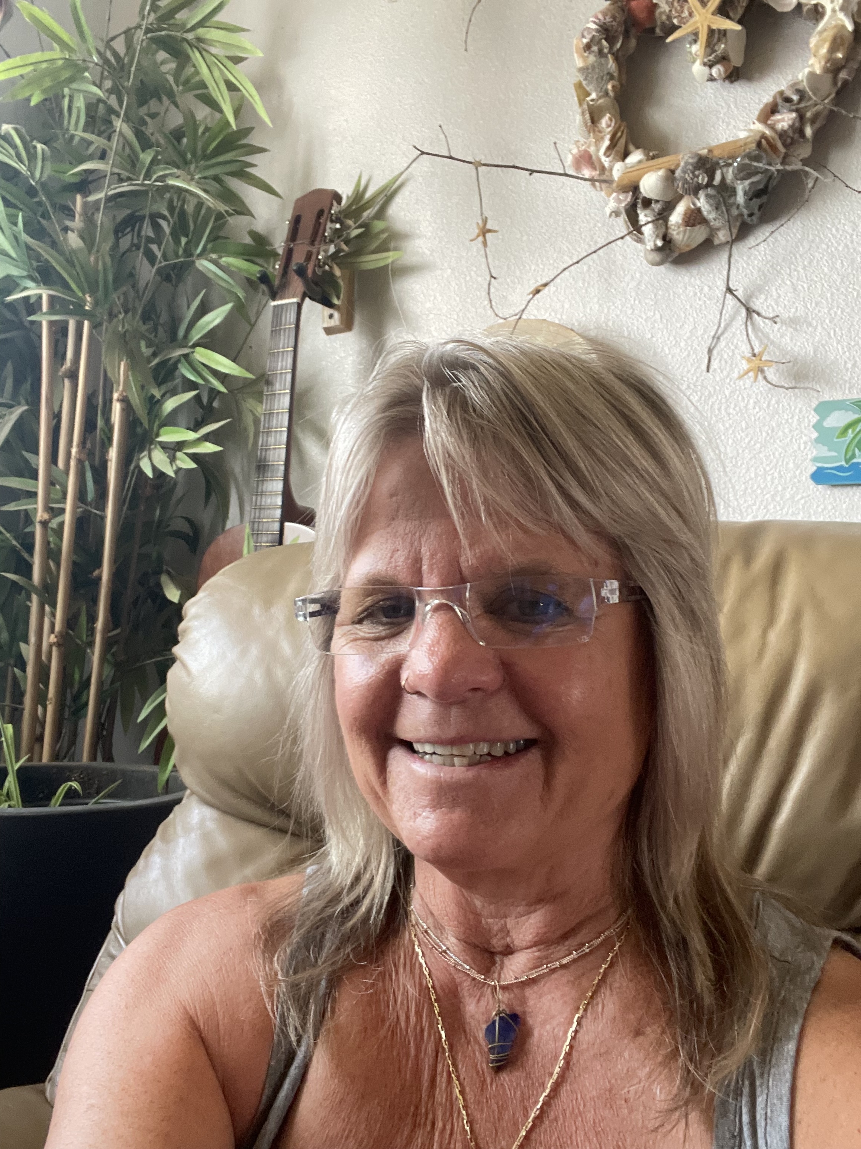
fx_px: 995
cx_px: 430
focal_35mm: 30
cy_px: 574
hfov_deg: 46.8
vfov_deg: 60.0
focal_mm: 2.71
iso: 400
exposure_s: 1/43
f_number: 2.2
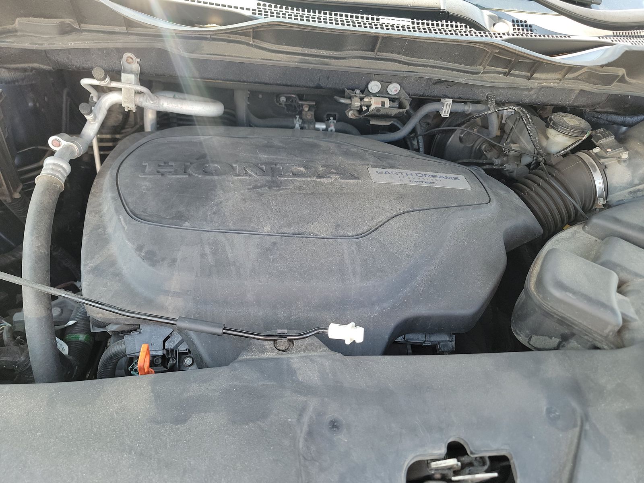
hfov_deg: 71.6
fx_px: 446
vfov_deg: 56.8
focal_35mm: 24
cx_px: 322
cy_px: 242
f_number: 1.8
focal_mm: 6.7
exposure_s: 1/59
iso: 94
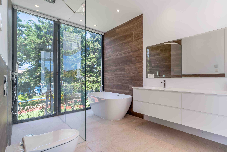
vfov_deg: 67.4
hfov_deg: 87.7
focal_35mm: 18
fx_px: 114
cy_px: 78
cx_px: 145
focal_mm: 14
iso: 200
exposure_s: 1/200
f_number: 9
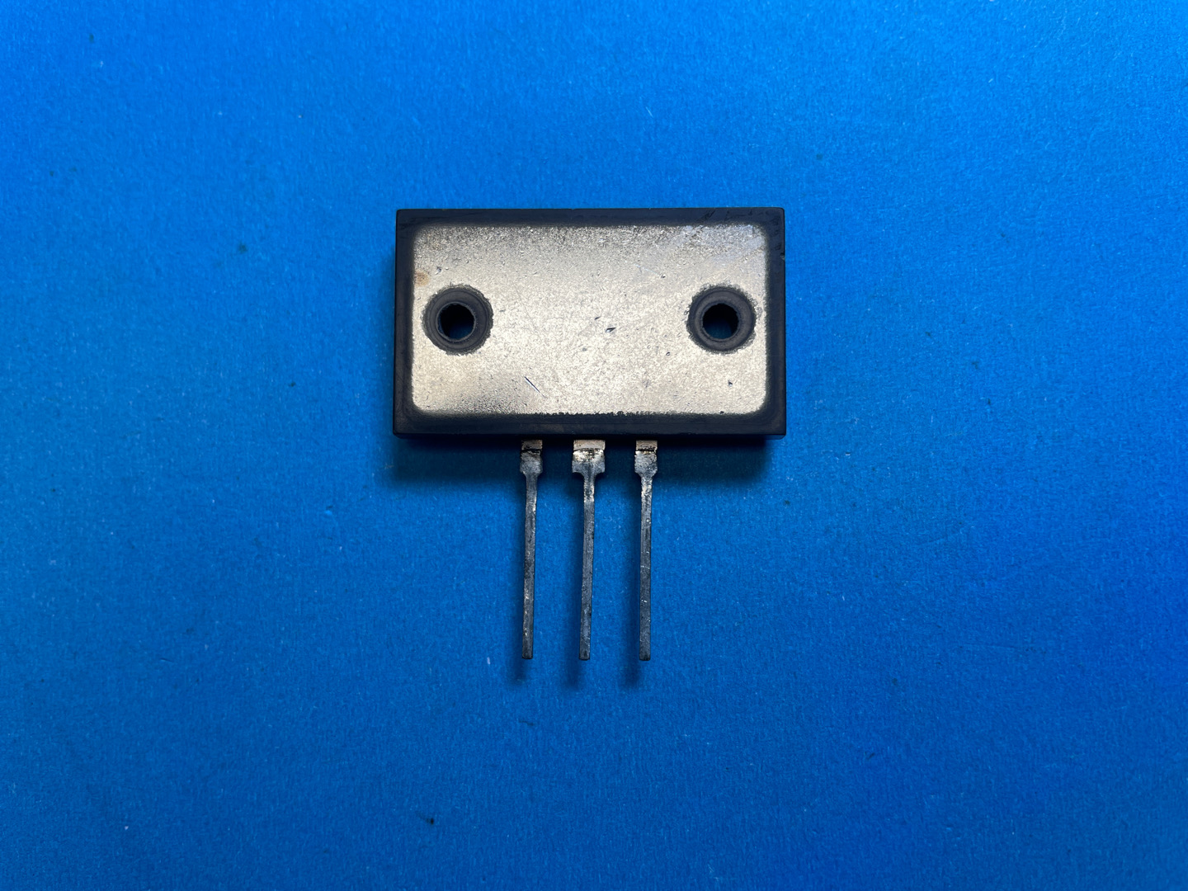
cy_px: 446
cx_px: 594
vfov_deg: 53.1
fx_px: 892
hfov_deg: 67.3
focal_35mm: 26
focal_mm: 4.2
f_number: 1.6
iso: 32
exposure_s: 1/108
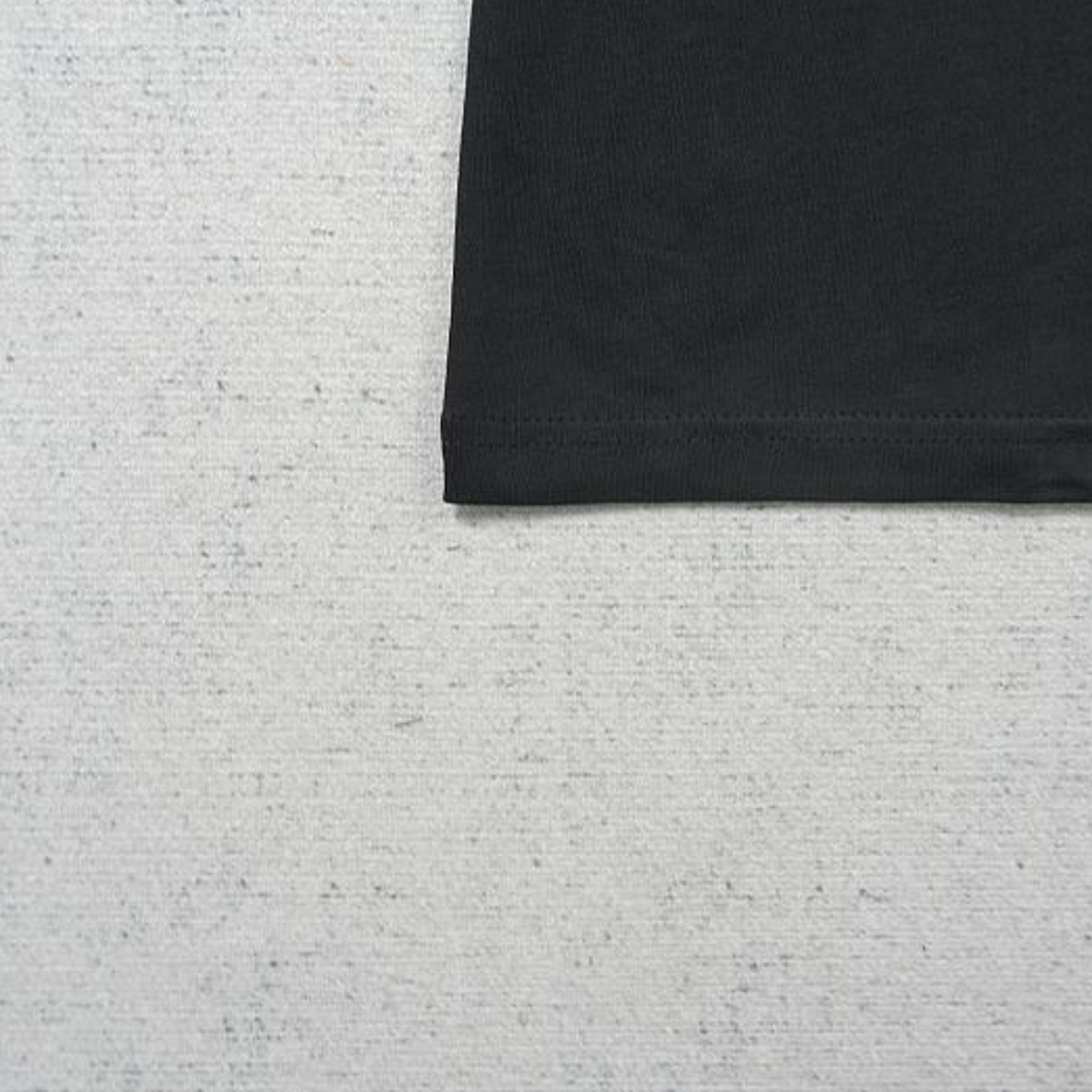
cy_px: 544
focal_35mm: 39
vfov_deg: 42.8
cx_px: 549
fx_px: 1392
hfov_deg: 42.8
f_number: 10
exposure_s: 1/100
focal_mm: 20
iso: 1600
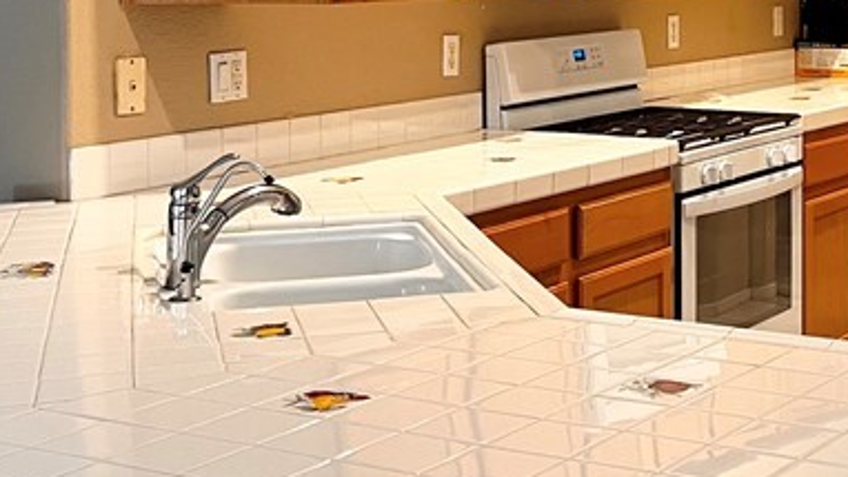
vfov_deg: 15.6
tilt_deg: -2.2
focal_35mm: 76
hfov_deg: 26.9
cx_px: 757
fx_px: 1709
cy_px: 9
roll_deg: -0.2
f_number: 1.5
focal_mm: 5.7
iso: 160
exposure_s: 1/60
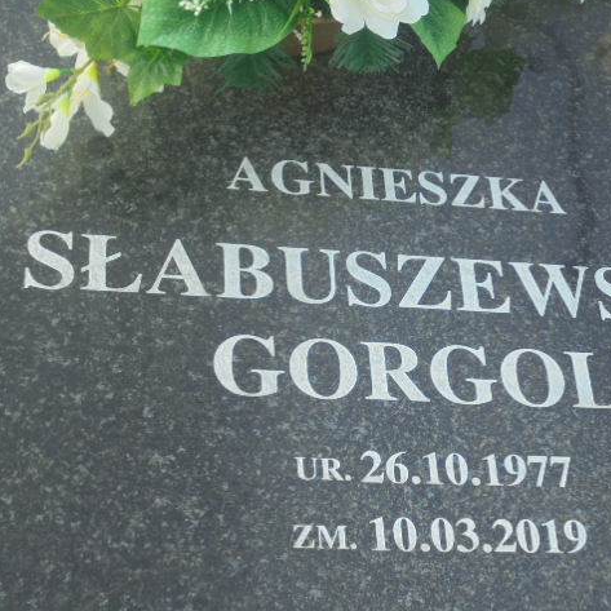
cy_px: 302
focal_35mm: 67
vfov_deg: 25.7
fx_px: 1338
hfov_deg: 25.6
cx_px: 390
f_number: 5.2
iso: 100
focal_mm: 10.1
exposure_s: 1/60
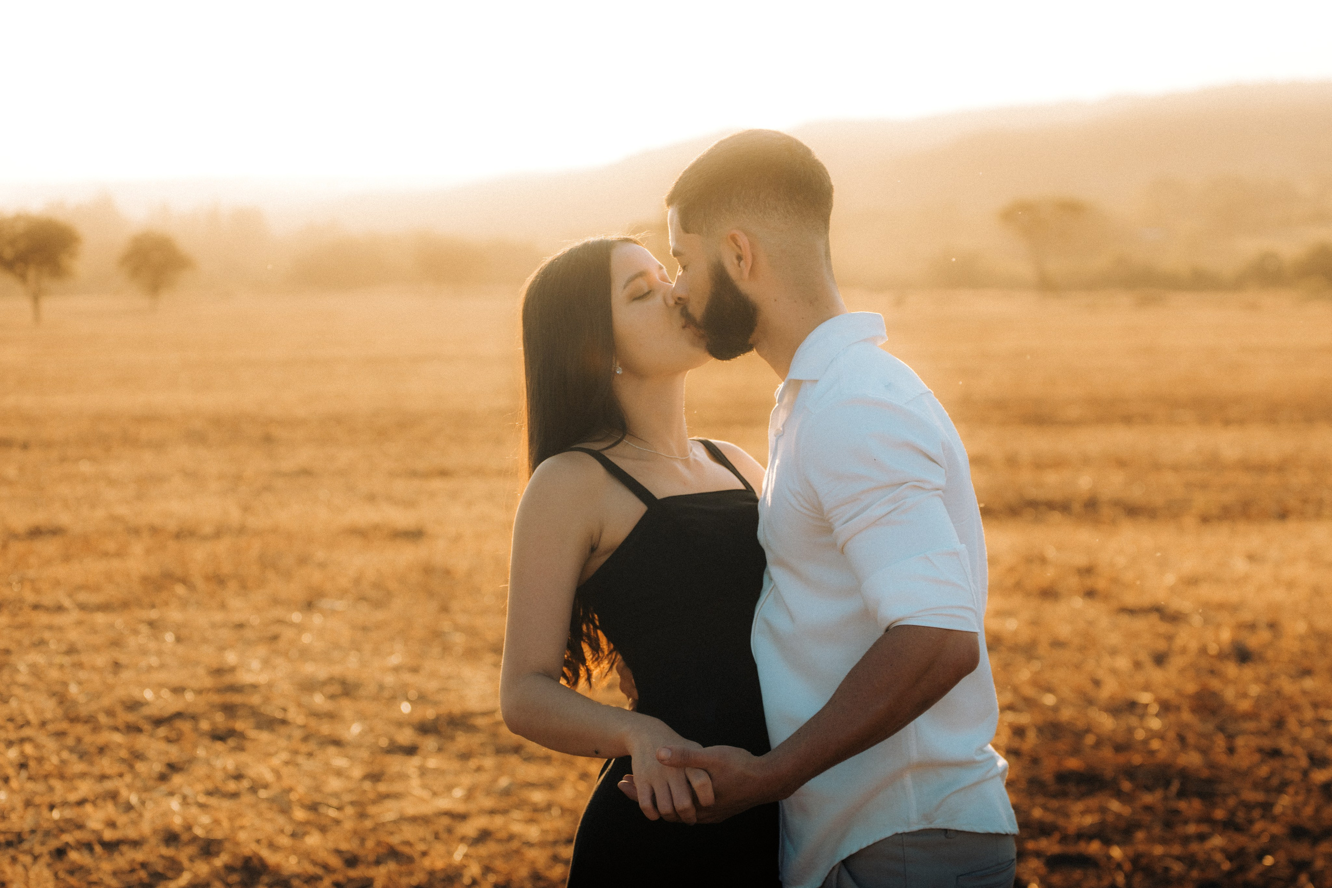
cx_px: 666
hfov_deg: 28.1
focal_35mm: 72
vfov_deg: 18.9
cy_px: 444
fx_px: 2664
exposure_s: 1/1250
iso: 100
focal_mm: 48
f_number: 2.8
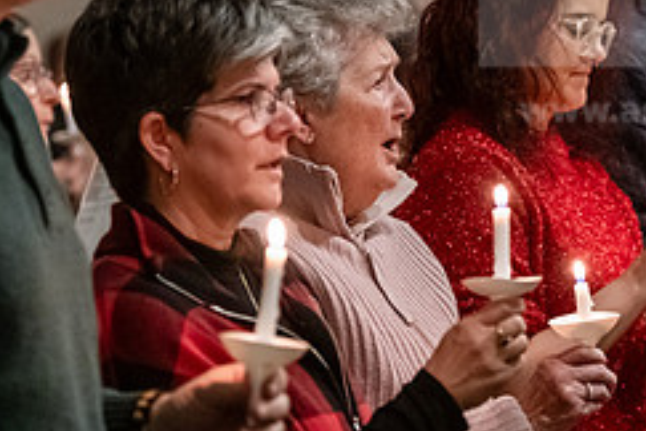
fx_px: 3947
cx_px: 399
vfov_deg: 6.2
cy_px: 166
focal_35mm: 220
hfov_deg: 9.4
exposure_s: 1/125
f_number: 2.8
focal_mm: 92
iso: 8000
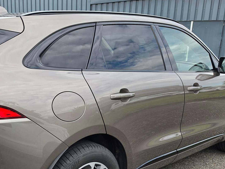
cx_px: 72
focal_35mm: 43
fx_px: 280
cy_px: 134
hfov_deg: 43.1
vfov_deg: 32.7
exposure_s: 1/185
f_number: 1.4
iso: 10
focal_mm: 6.5
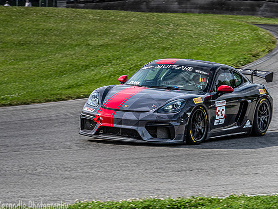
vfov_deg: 4.3
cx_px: 157
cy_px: 96
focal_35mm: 347
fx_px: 2788
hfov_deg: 5.7
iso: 400
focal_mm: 150
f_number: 10
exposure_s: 1/500
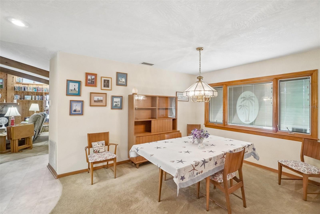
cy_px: 107
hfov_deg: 100.4
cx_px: 160
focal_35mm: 15
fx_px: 133
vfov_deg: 77.3
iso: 2500
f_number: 8
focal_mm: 10
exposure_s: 1/30
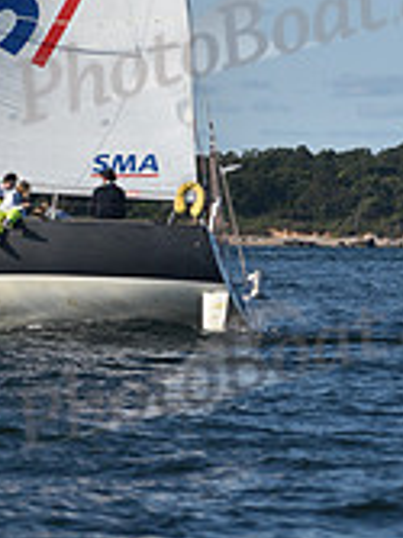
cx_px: -150
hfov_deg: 4.2
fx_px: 5455
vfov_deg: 5.6
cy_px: -81
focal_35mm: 351
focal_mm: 105
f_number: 4.5
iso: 250
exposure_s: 1/1600
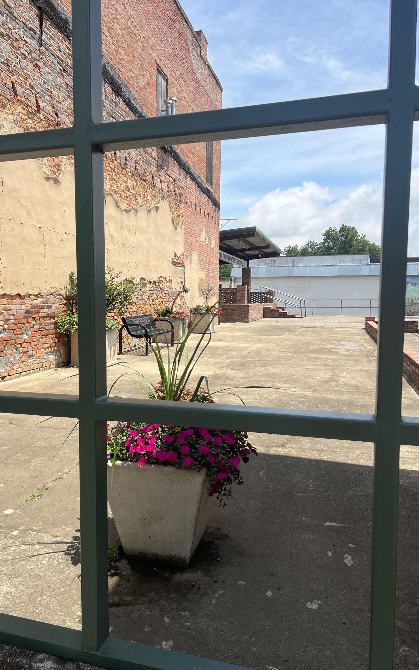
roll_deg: +0.0
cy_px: 340
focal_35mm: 28
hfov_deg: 44.3
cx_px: 169
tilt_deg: -4.9
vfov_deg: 66.5
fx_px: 512
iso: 50
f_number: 1.5
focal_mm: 5.7
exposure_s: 1/4630
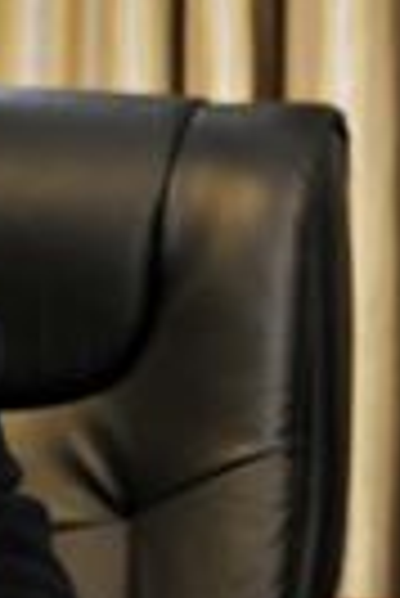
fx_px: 3125
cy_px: 434
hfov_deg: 6.8
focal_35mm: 188
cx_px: 1056
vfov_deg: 10.9
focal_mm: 50
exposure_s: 1/60
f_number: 2.8
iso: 640
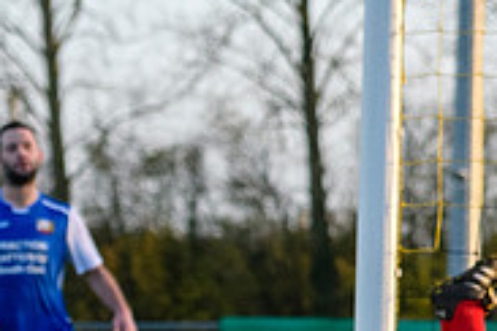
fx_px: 5370
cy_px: 343
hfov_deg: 5.2
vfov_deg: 3.5
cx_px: 774
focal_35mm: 389
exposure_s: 1/2000
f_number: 4
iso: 1800
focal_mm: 82
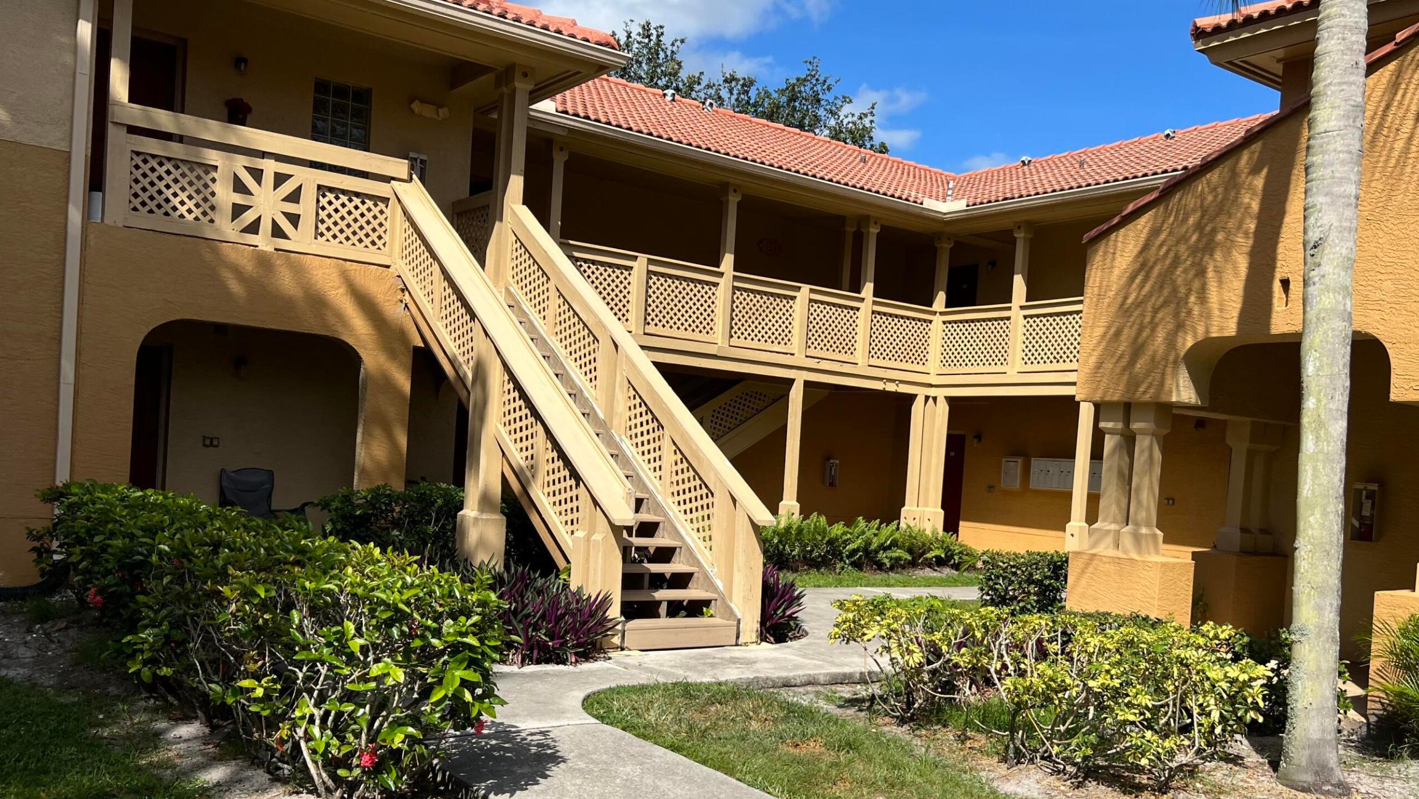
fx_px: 1242
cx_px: 789
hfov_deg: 59.3
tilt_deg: -1.4
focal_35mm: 33
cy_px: 485
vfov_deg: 35.5
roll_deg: -2.4
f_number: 1.5
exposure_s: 1/4274
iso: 50
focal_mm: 5.7
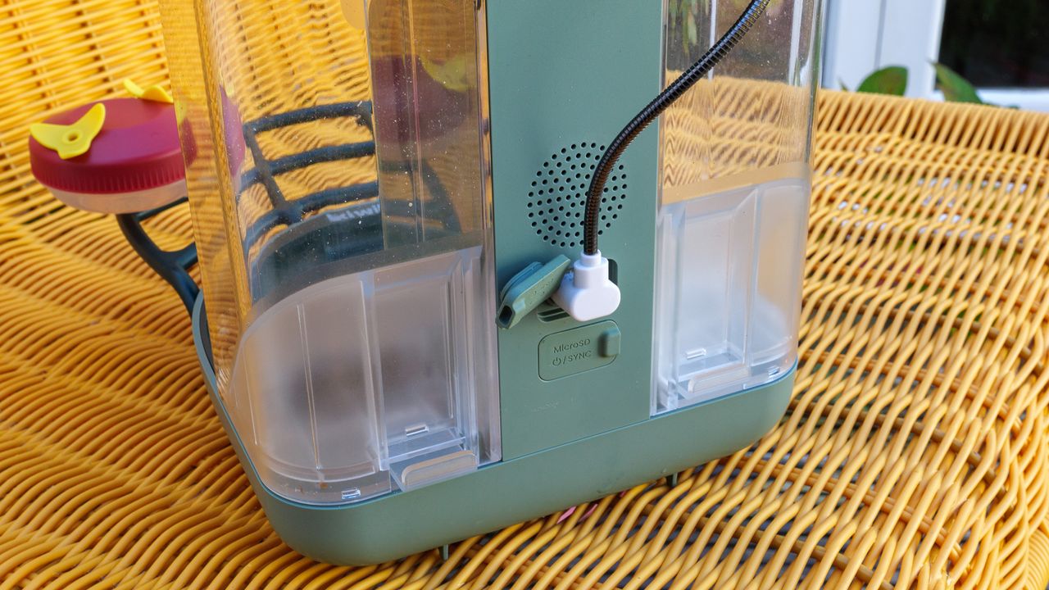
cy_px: 295
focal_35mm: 51
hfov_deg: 40.4
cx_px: 524
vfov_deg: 23.4
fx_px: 1425
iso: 320
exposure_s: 1/60
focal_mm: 22
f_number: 10
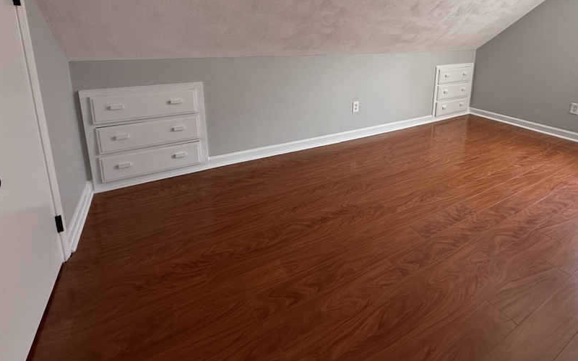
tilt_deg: -11.3
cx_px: 332
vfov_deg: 59.0
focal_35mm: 19
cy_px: 92
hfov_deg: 87.4
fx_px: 299
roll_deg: -1.7
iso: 250
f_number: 2.2
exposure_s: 1/60
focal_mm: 2.22
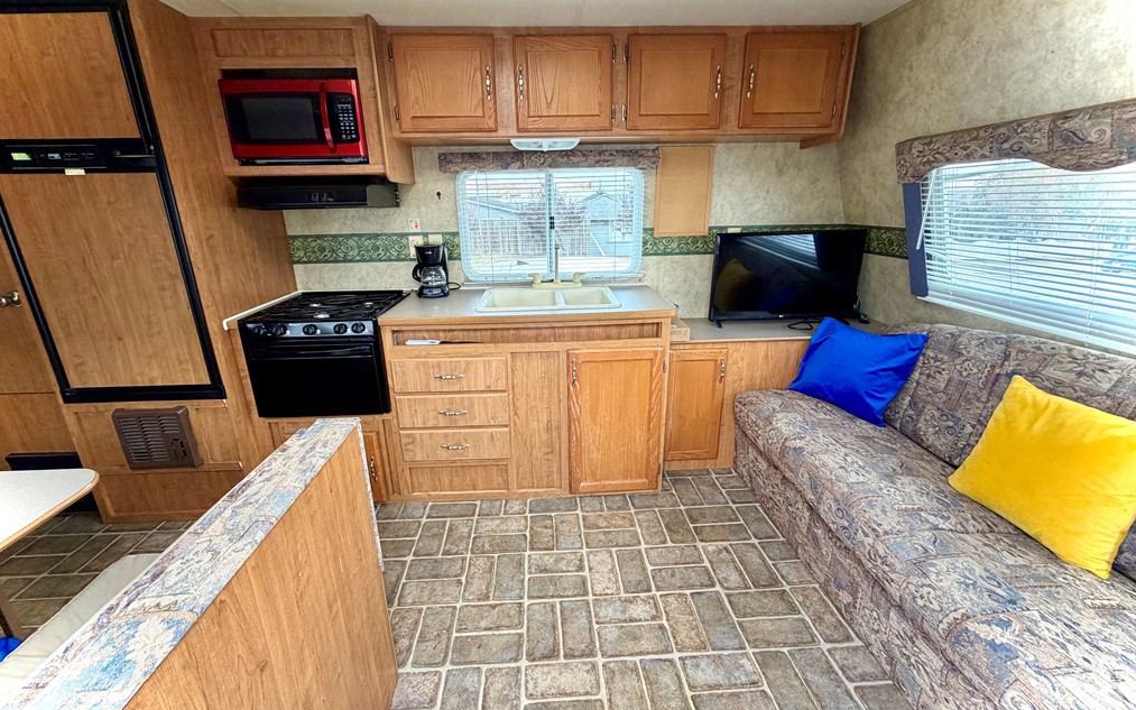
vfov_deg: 74.8
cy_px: 345
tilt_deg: -17.1
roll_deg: +2.2
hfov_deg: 101.5
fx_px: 464
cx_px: 564
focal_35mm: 15
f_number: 2.2
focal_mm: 2.22
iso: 160
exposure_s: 1/121
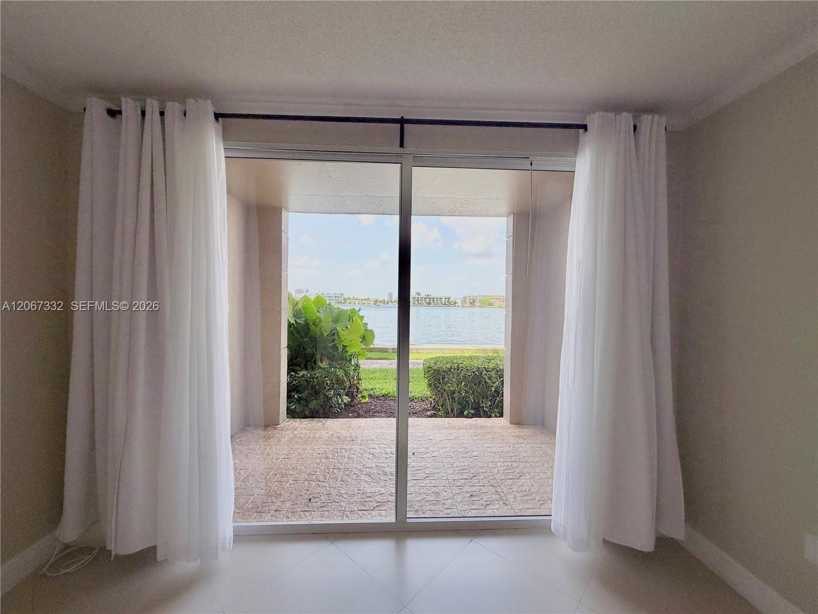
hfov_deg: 102.1
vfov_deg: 85.7
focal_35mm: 14
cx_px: 409
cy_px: 307
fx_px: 331
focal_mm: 2.22
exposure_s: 1/770
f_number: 2.2
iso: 40
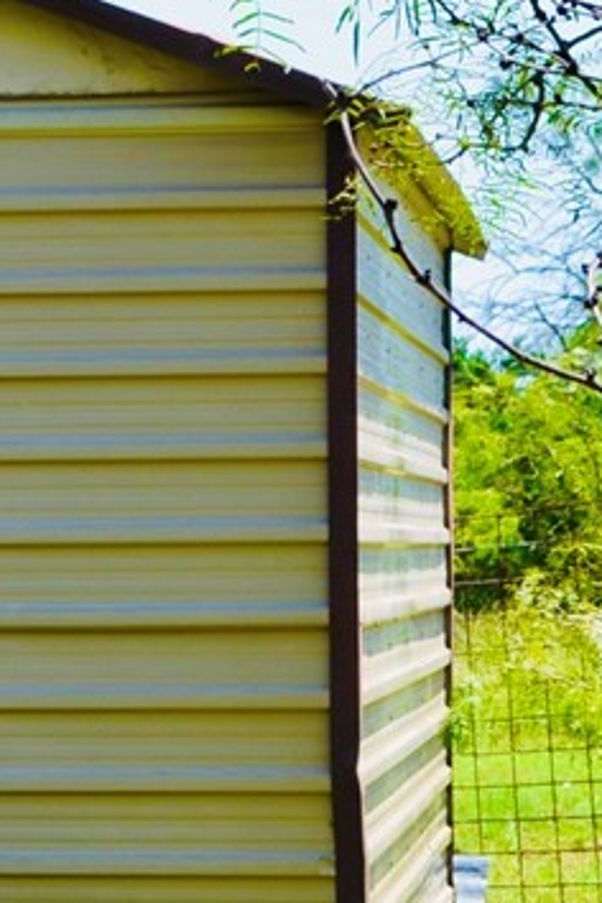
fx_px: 6359
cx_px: -374
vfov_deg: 8.1
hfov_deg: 5.4
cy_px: 596
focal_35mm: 254
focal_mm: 55
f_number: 11
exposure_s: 1/100
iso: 200
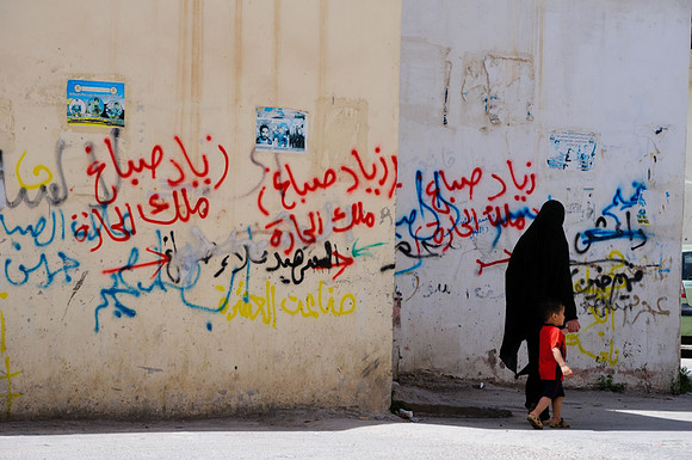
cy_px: 230
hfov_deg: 13.1
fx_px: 3023
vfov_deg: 8.7
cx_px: 346
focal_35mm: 158
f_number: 9.5
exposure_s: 1/350
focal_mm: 105
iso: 400
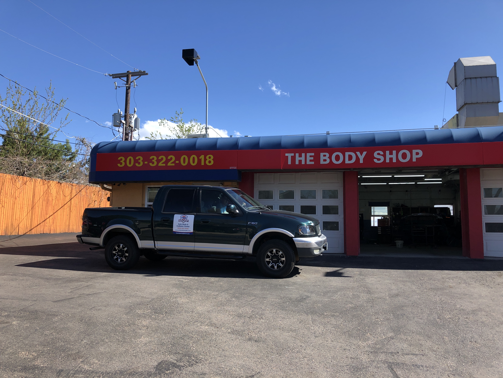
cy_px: 189
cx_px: 252
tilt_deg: +2.3
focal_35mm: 28
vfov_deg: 49.7
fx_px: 407
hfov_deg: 63.4
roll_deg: -0.3
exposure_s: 1/972
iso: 20
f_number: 1.8
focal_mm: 3.99
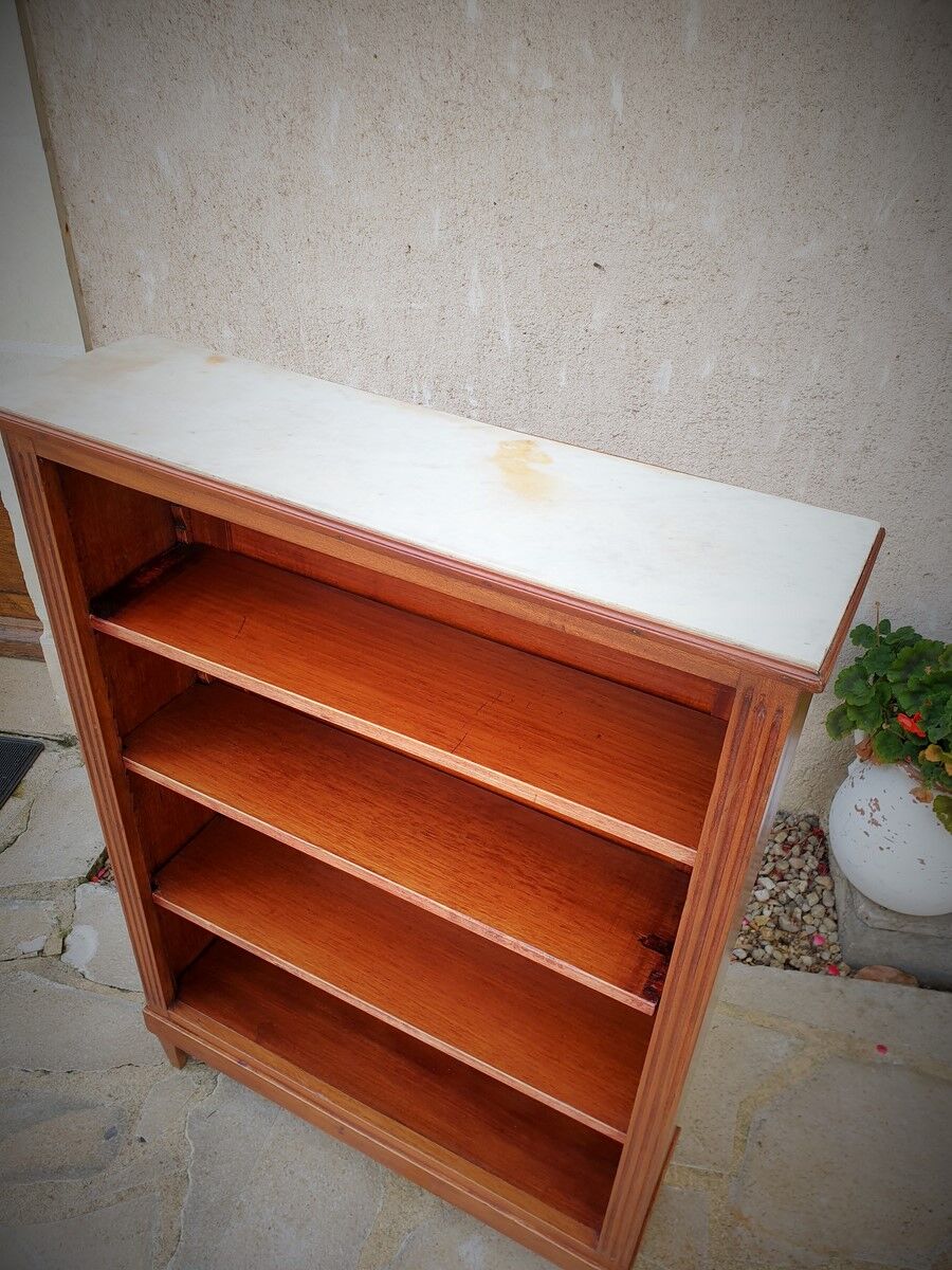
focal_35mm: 26
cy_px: 635
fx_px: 953
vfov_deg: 67.3
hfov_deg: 53.1
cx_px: 476
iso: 50
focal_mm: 4.3
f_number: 2.4
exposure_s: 1/169
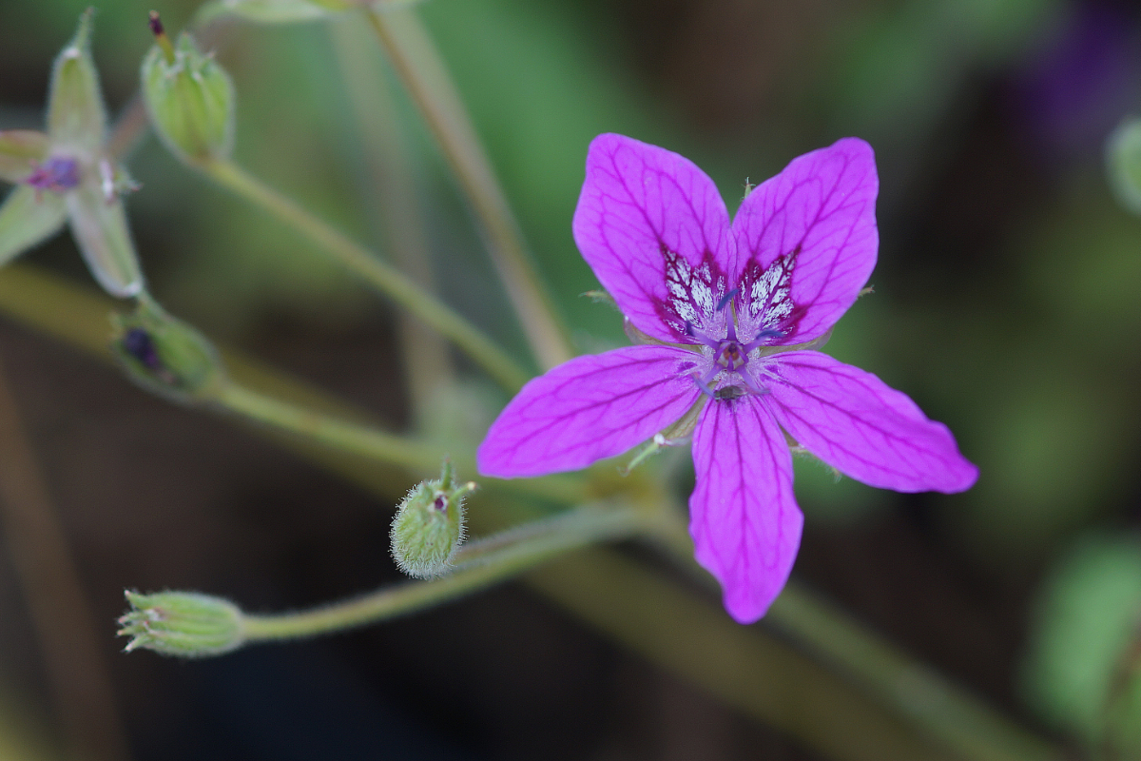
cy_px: 380
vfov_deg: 9.1
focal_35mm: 150
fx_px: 4754
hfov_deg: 13.7
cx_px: 570
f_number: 4
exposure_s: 1/160
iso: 100
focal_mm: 100
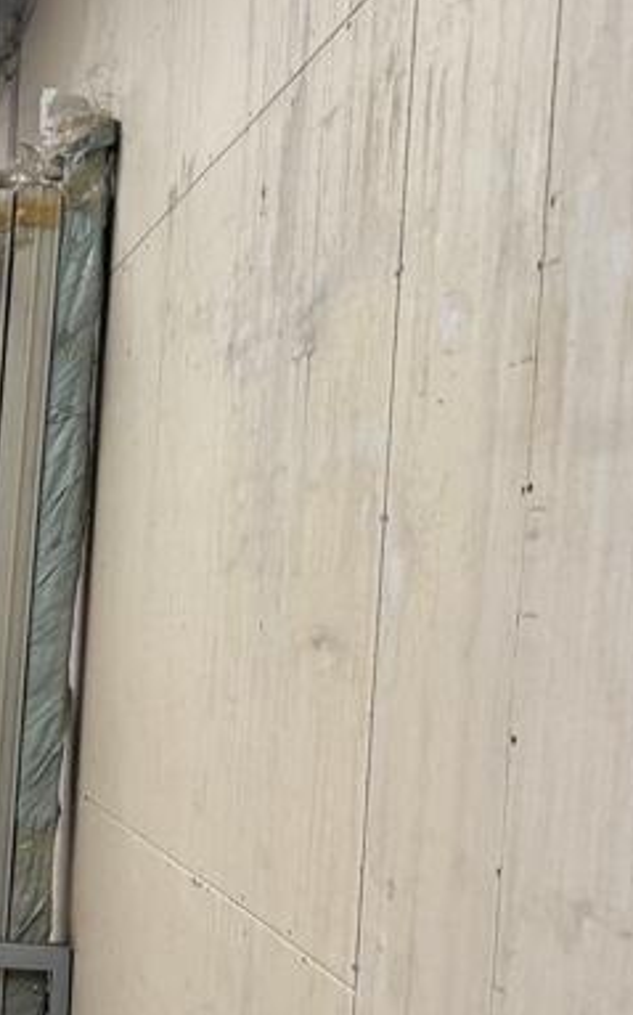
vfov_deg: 29.6
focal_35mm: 68
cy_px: 784
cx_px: -535
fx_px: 1879
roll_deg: -0.8
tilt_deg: -3.6
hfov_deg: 16.0
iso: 250
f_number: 1.78
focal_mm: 6.76
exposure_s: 1/50
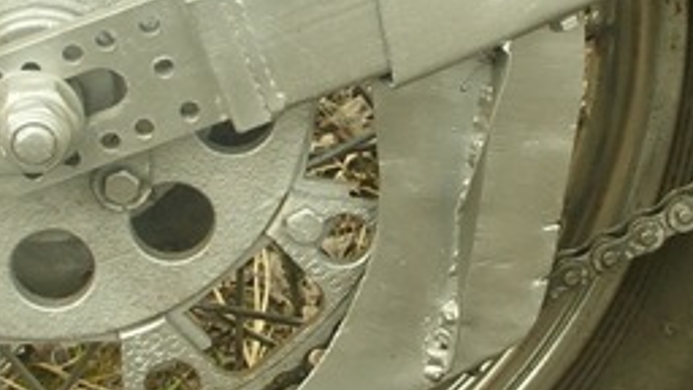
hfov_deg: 18.3
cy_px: 5
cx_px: 344
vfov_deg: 10.3
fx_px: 2150
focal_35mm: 117
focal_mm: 5.8
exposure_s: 1/85.1
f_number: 3
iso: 50
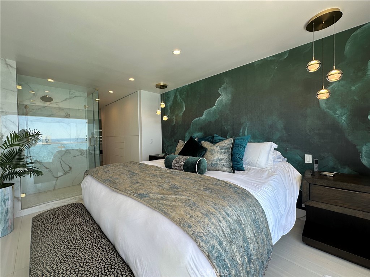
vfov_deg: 85.7
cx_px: 185
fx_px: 150
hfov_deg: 102.1
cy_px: 138
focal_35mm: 14
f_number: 2.2
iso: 40
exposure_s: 1/170
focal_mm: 2.22
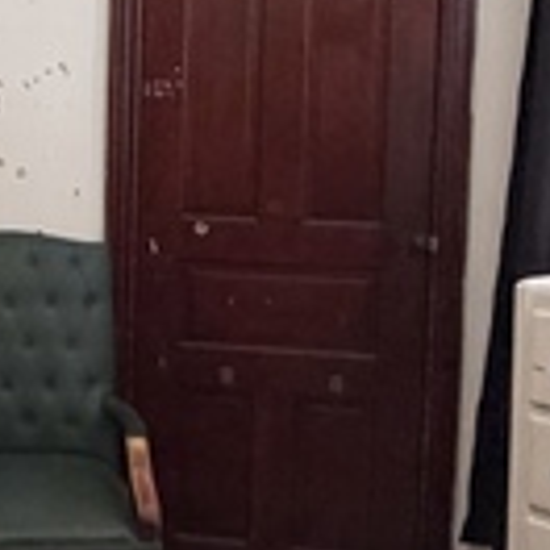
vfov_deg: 23.0
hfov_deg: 22.2
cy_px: 188
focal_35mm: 75
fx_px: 1348
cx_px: 0
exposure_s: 1/60
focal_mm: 2.22
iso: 250
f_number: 2.2
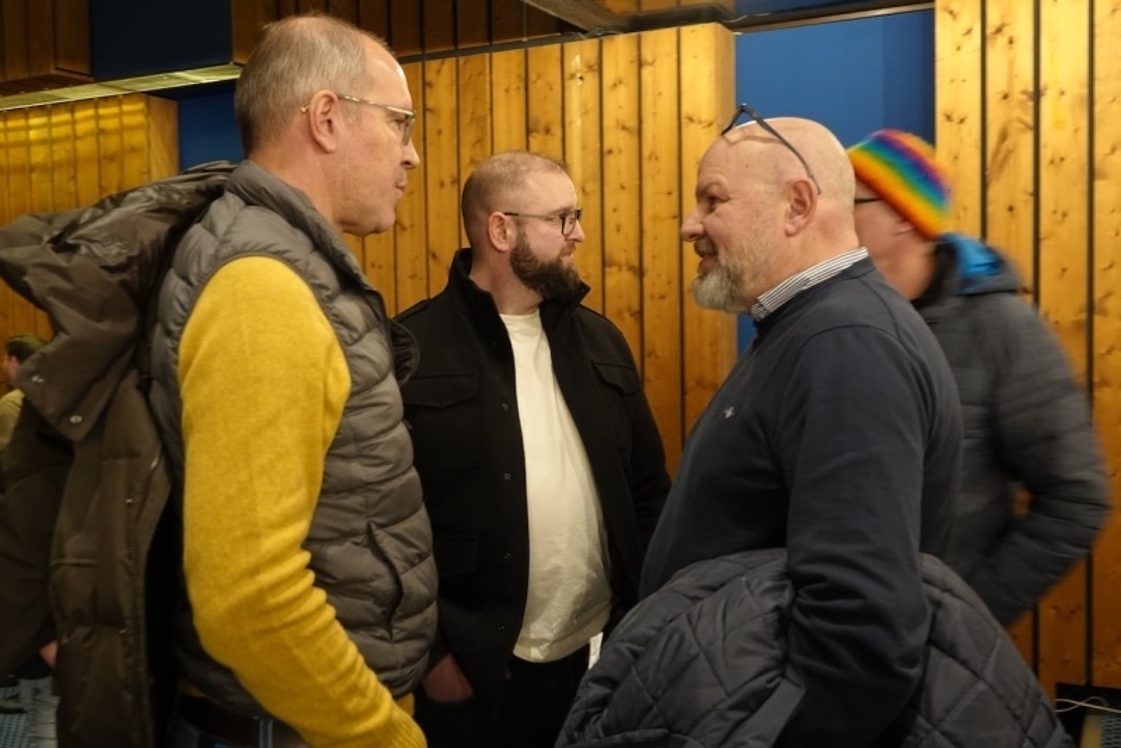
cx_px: 560
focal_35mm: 37
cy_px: 374
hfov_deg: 51.9
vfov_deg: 36.0
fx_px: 1152
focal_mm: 13.7
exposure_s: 1/15
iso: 800
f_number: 3.2
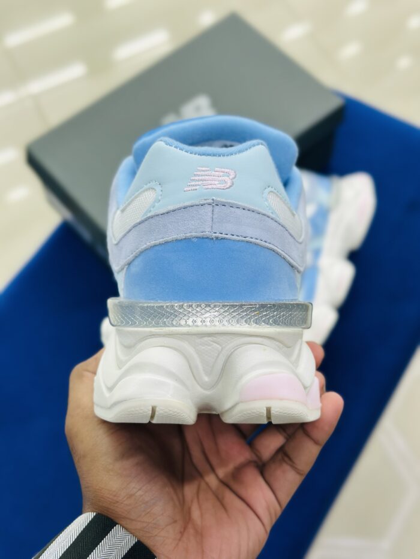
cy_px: 280
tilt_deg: -60.6
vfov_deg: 39.7
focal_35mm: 48
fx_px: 776
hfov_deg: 30.3
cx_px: 210
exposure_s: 1/108
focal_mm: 6.86
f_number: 1.78
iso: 64
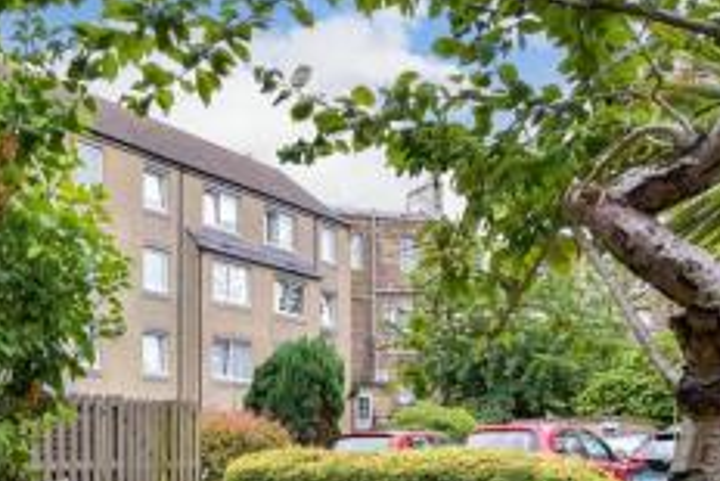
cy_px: 427
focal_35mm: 43
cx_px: 220
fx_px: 861
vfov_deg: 30.0
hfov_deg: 44.5
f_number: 9
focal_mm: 14
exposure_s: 1/60
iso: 250
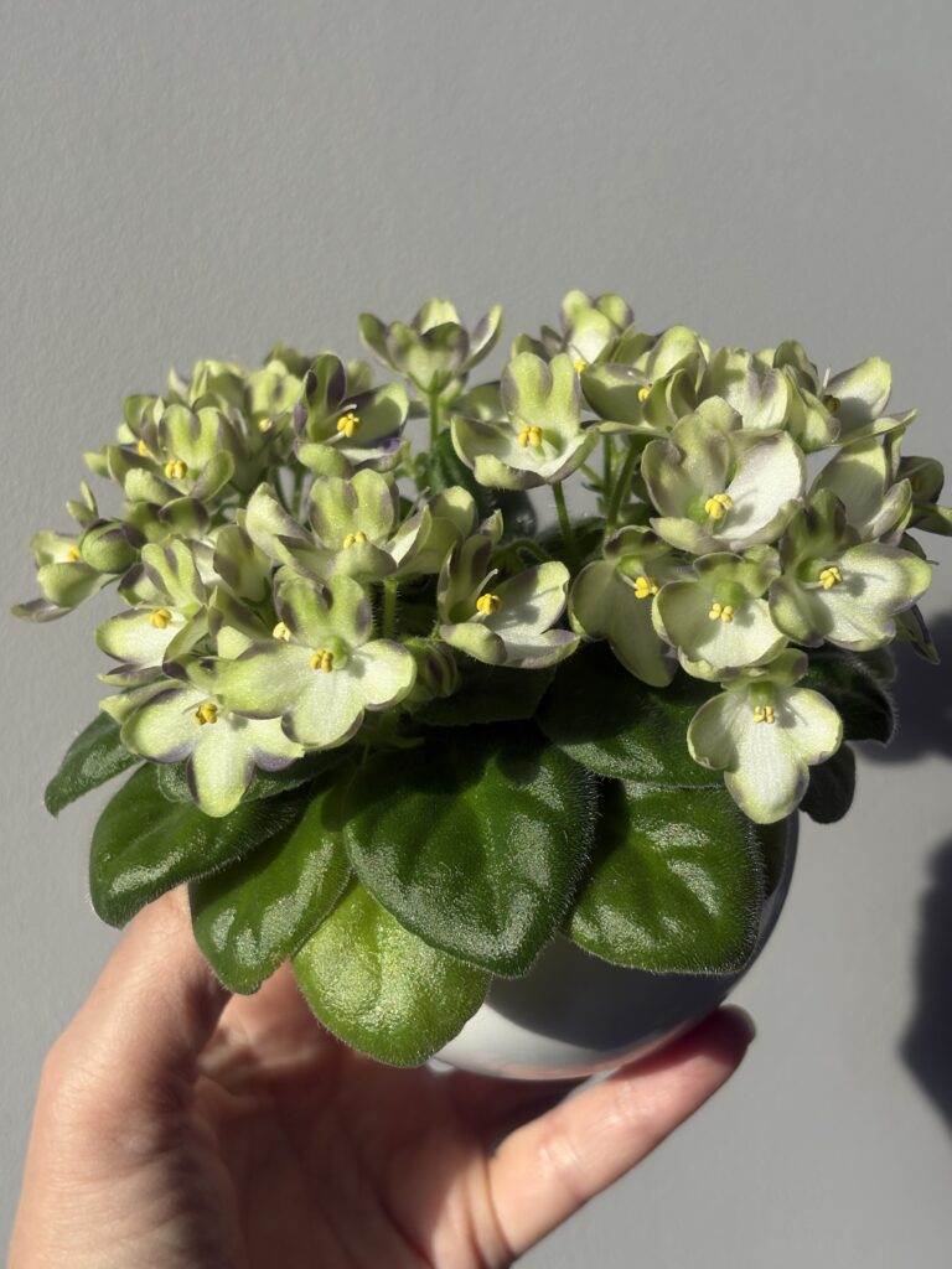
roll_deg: +10.5
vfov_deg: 36.8
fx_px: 1907
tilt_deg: -9.2
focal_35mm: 52
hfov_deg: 28.0
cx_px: 476
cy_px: 634
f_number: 1.6
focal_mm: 5.96
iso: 50
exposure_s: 1/1099
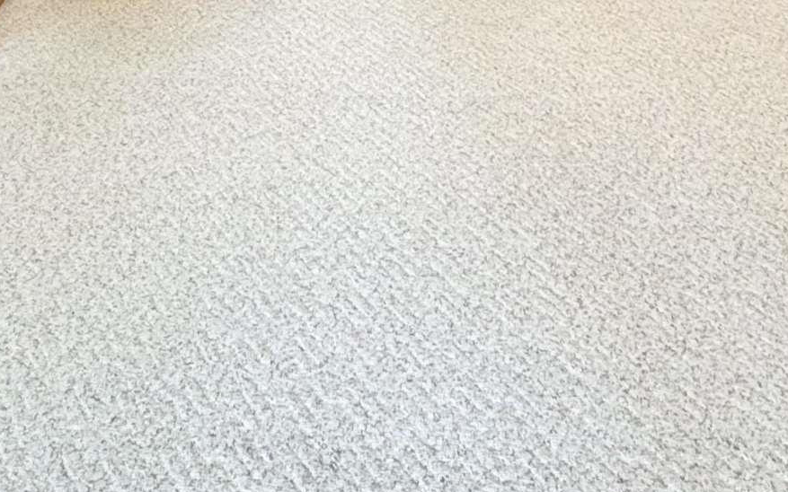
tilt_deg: -3.8
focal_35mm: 52
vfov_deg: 19.5
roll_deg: +0.0
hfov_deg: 38.7
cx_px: 322
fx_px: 1117
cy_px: -359
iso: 250
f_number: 2.2
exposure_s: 1/60
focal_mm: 2.22
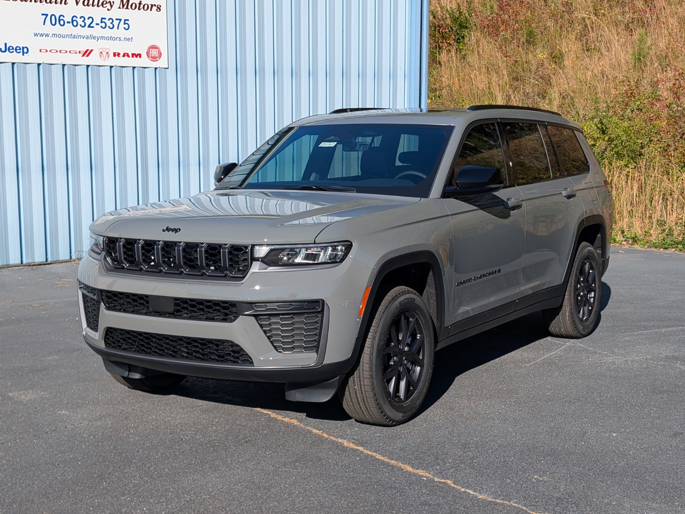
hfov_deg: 38.9
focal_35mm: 49
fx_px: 970
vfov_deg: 29.7
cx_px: 342
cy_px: 257
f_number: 1.68
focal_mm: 6.9
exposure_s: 1/1072
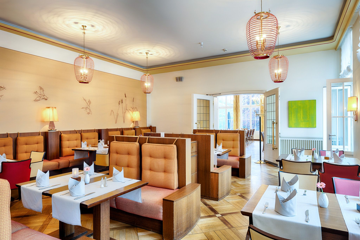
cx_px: 180
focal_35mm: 22
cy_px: 120
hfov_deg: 79.9
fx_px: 215
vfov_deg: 58.3
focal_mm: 21.5
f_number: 8
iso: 100
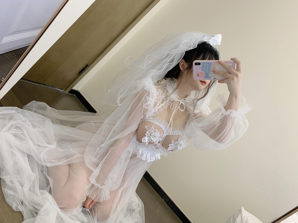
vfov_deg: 53.1
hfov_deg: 67.3
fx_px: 224
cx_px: 149
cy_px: 112
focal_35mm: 26
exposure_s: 1/50
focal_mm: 4.25
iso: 100
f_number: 1.8
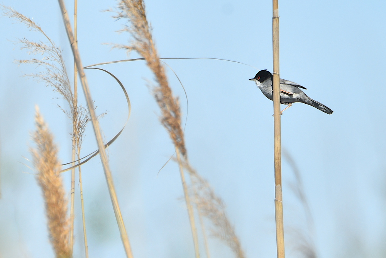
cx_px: 193
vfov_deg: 2.3
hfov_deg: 3.4
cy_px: 129
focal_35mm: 600
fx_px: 6434
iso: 100
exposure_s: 1/500
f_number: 8
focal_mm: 400
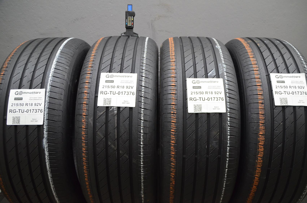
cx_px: 154
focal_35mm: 33
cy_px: 102
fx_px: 281
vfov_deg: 39.8
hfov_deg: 57.3
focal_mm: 22
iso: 1400
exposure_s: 1/30
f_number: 3.5
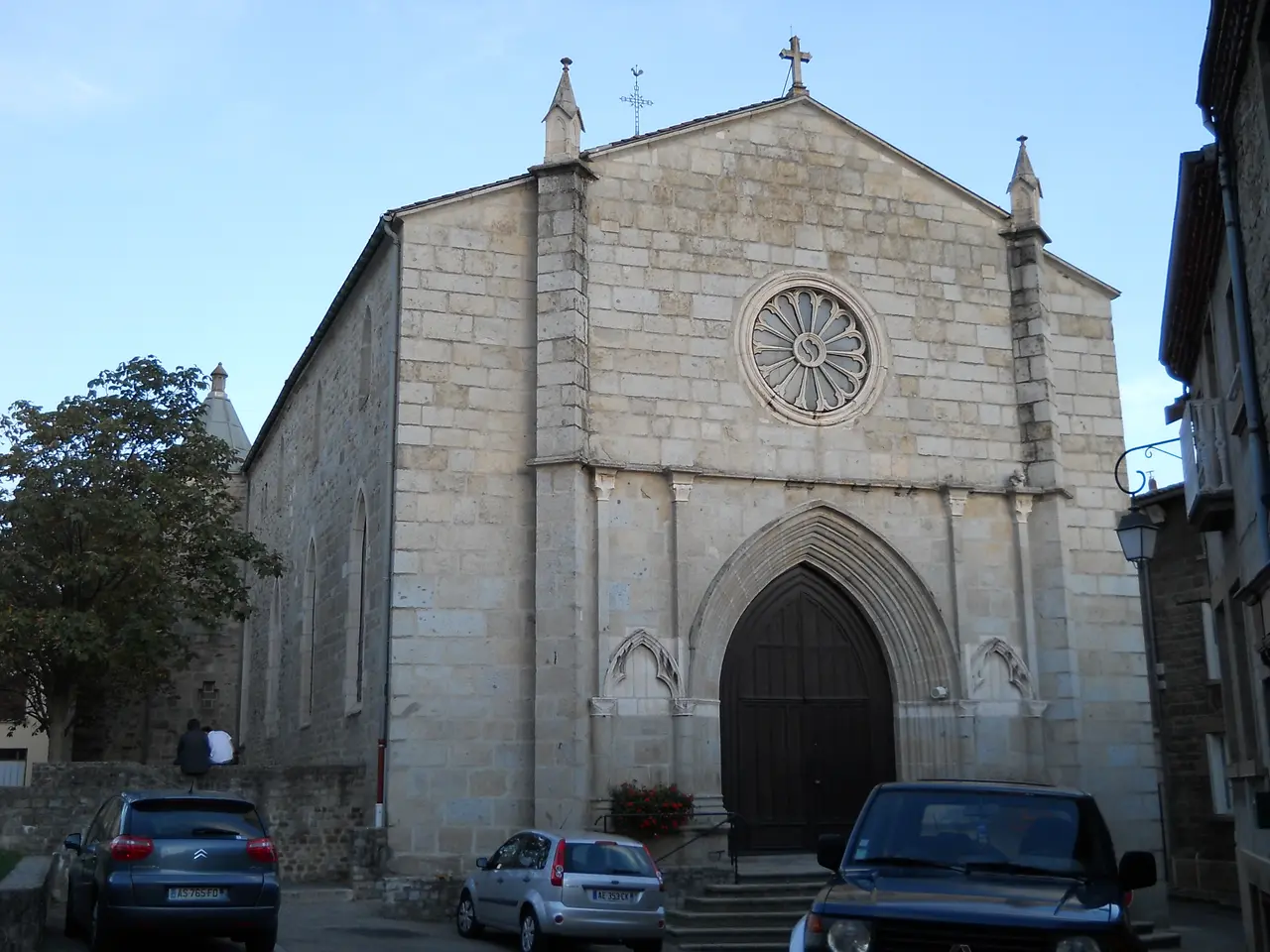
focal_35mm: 41
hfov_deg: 45.8
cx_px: 635
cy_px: 476
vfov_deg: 35.1
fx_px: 1504
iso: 80
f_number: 3.1
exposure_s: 1/80
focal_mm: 6.72
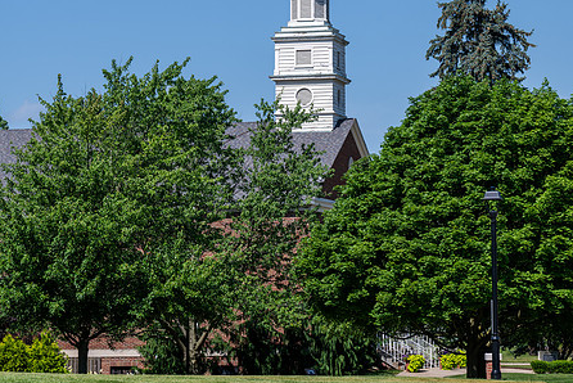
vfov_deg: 9.6
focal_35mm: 143
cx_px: 266
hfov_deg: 14.3
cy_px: 166
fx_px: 2277
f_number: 7.1
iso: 125
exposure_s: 1/400
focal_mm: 110
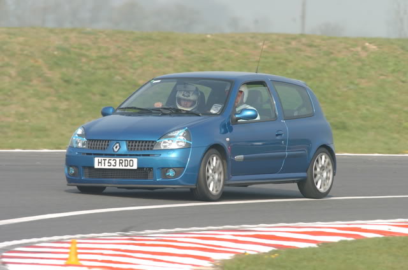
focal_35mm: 630
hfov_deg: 3.3
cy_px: 135
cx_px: 204
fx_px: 7126
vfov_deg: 2.2
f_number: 7.1
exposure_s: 1/320
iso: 200
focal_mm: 420
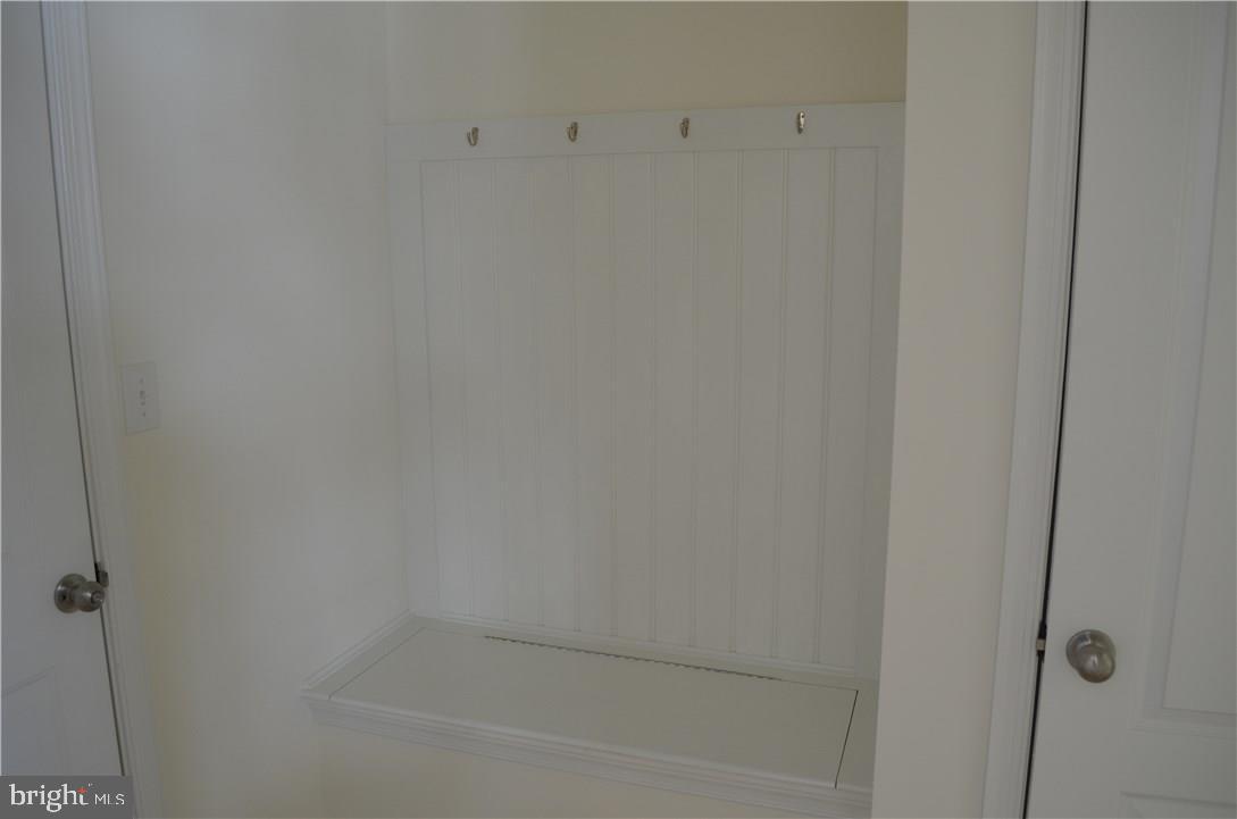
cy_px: 410
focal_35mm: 27
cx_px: 618
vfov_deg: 47.7
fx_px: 926
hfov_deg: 67.5
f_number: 5
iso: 400
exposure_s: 1/100
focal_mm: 18
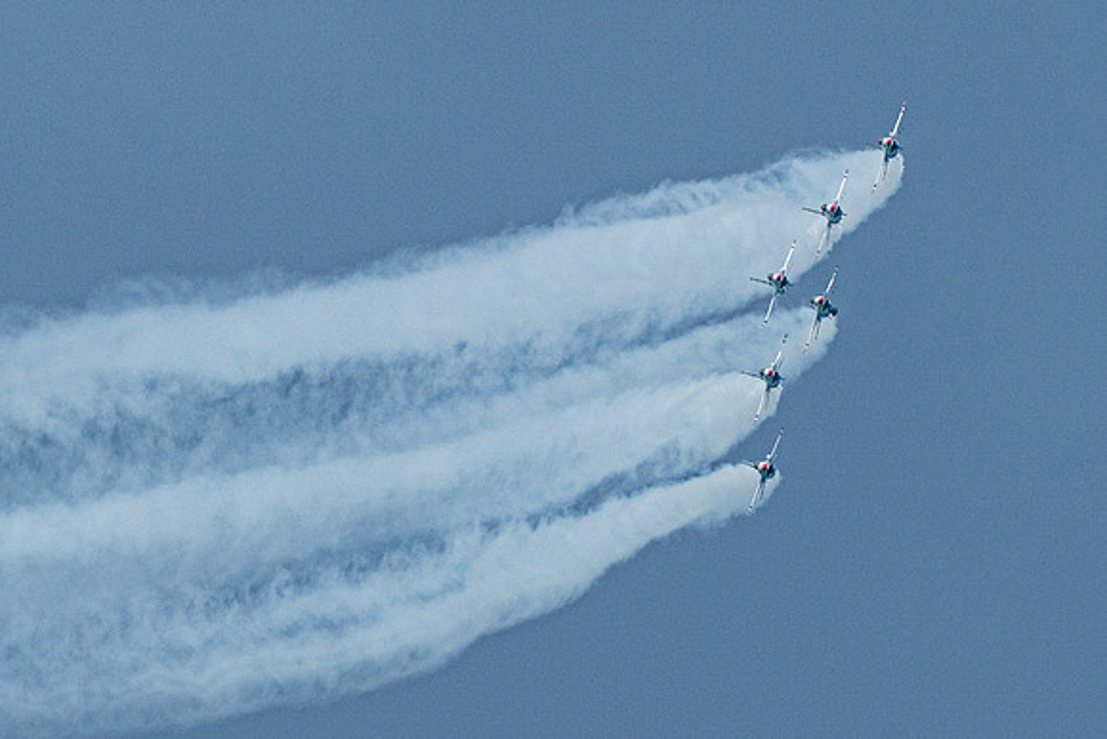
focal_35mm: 1005
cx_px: 526
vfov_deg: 1.4
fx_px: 30899
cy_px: 286
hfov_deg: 2.1
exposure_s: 1/2000
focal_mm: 400
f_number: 10
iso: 640
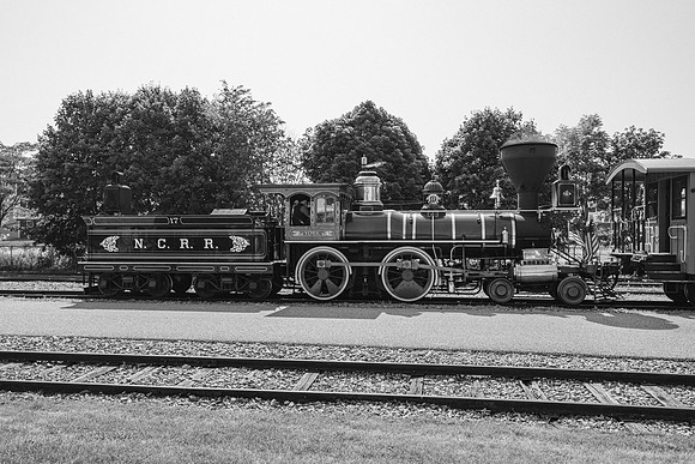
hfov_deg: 63.9
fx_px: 557
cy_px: 232
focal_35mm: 29
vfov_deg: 45.2
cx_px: 348
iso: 64
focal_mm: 28.5
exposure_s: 1/200
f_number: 8
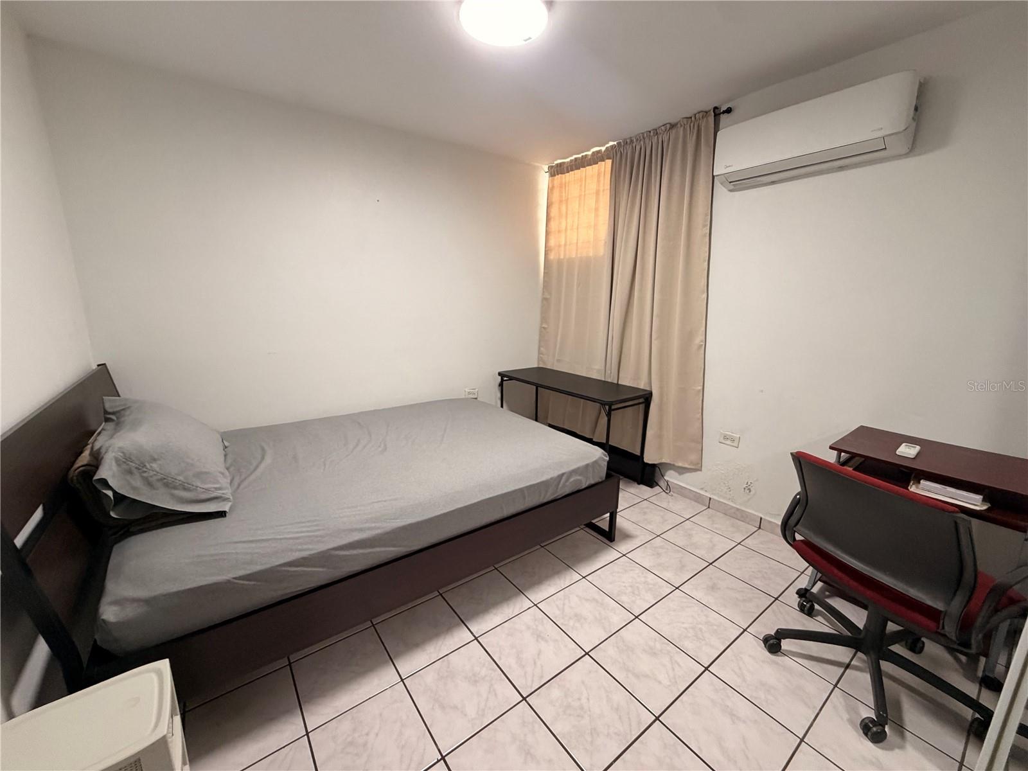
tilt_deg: -11.8
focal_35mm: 14
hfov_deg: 102.1
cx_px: 514
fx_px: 416
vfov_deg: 85.7
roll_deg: -0.2
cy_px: 386
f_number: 2.2
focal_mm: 2.22
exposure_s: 1/60
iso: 320
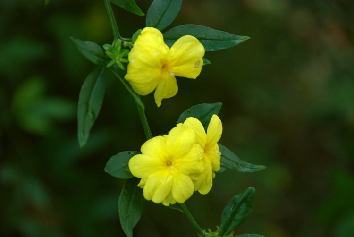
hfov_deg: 6.9
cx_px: 177
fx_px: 2953
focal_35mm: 300
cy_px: 118
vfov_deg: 4.6
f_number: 5.6
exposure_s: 1/200
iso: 640
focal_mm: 200
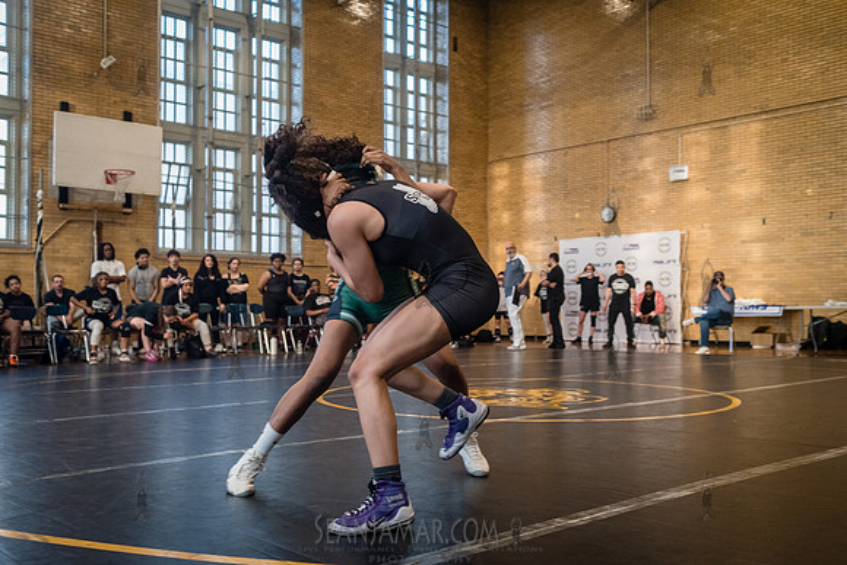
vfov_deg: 37.3
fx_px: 836
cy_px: 282
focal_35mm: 36
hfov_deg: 53.7
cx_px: 424
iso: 3200
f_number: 4
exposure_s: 1/320
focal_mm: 35
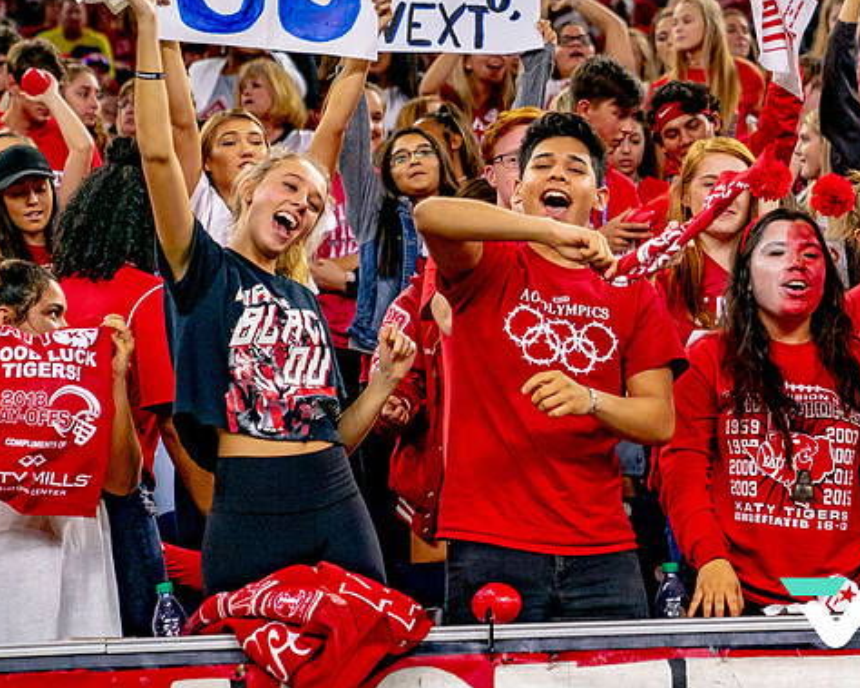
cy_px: 208
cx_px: 502
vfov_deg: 10.8
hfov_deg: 13.5
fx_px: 3639
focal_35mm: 143
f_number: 2.8
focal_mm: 70
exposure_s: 1/2000
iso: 2000
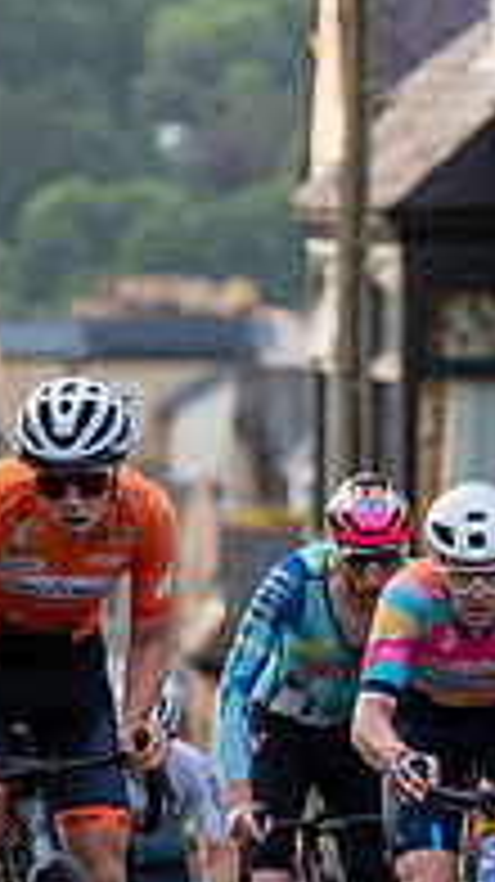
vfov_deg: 5.5
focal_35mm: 396
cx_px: 79
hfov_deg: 3.1
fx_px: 9256
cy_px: 387
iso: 2000
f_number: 2.8
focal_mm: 111
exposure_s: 1/1000
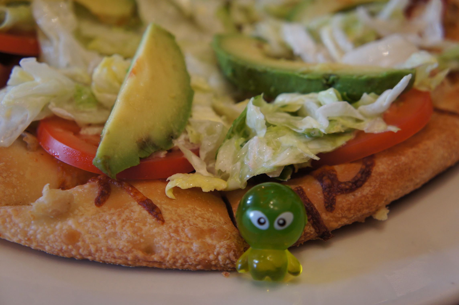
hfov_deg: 40.0
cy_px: 152
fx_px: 630
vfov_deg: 27.2
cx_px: 230
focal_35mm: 50
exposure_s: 1/60
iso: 640
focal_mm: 33
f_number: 4.5
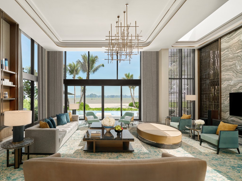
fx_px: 119
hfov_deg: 90.4
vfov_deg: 74.7
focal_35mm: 17
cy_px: 95
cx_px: 104
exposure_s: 1/250
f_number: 5
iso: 800
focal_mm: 15
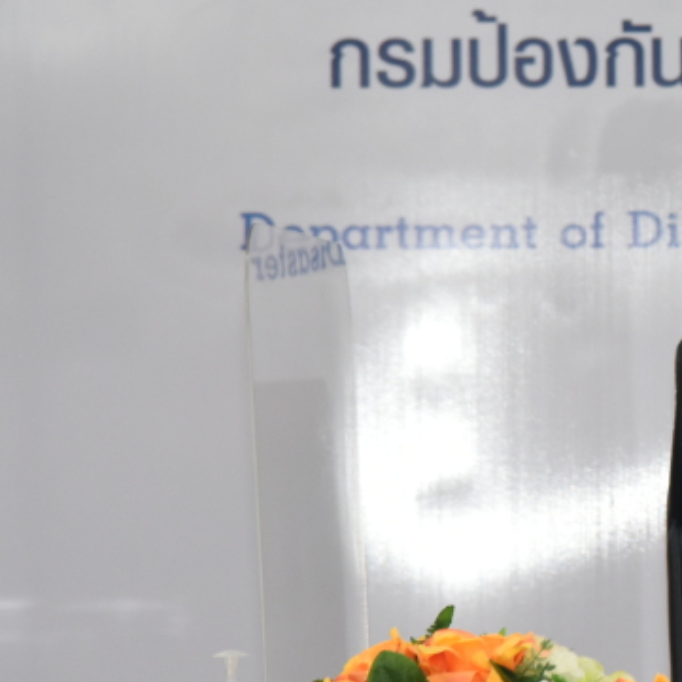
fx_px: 7556
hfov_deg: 5.1
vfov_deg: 5.2
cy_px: 306
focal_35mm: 339
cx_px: 1020
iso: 1250
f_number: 5
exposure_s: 1/100
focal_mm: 120
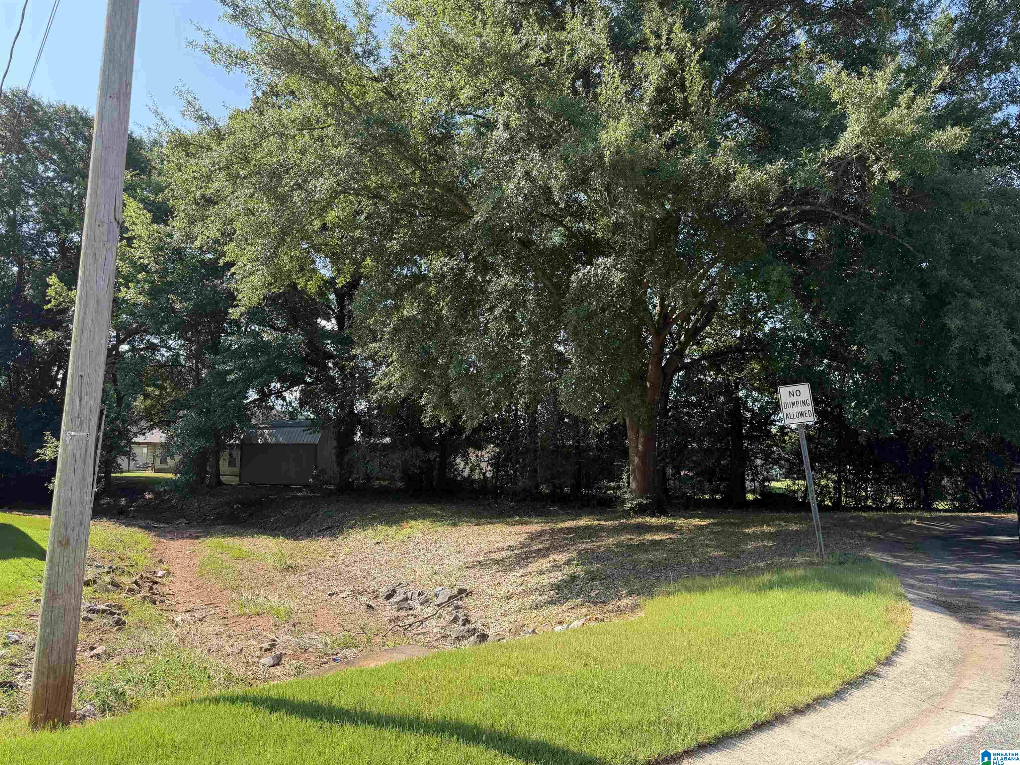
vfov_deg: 56.8
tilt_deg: +5.5
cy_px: 382
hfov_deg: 71.6
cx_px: 510
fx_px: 707
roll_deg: -0.8
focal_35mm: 24
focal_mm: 6.76
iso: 80
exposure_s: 1/1122
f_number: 1.78
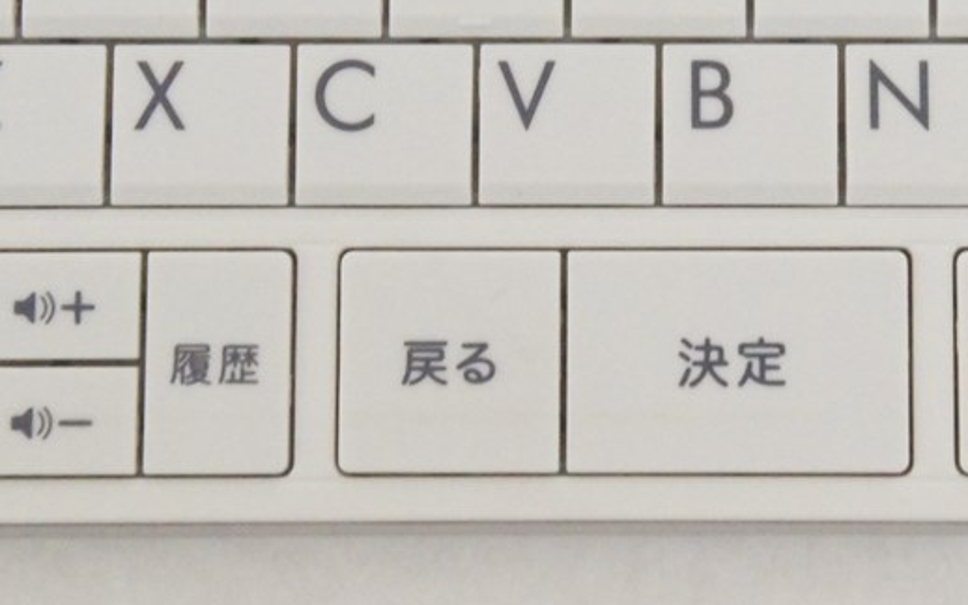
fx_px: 4754
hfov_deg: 11.6
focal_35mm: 180
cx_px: 656
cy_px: -109
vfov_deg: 7.2
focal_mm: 51
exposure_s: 1/50
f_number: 10
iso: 6400
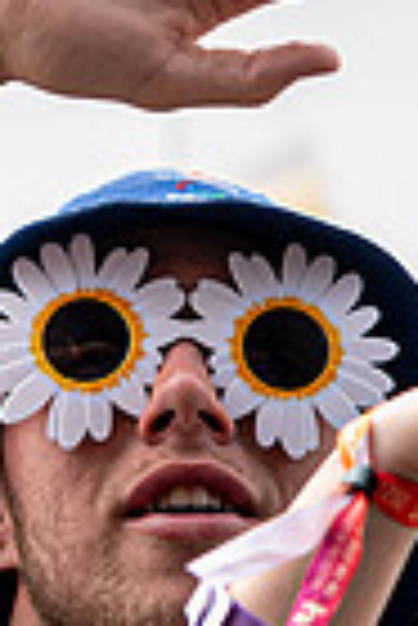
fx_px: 9329
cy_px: 365
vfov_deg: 3.8
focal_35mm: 537
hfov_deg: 2.6
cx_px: 666
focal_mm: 70
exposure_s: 1/500
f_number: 5.6
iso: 220
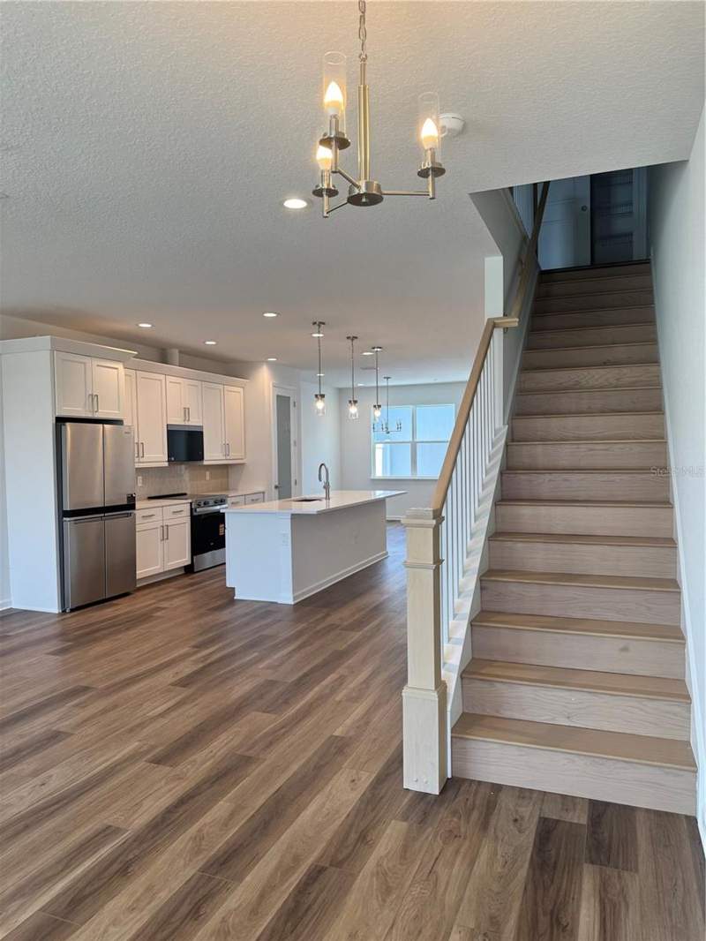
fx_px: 652
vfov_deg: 71.6
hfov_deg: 56.8
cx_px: 353
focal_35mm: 24
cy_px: 470
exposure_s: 1/120
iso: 80
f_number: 1.78
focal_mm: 6.76
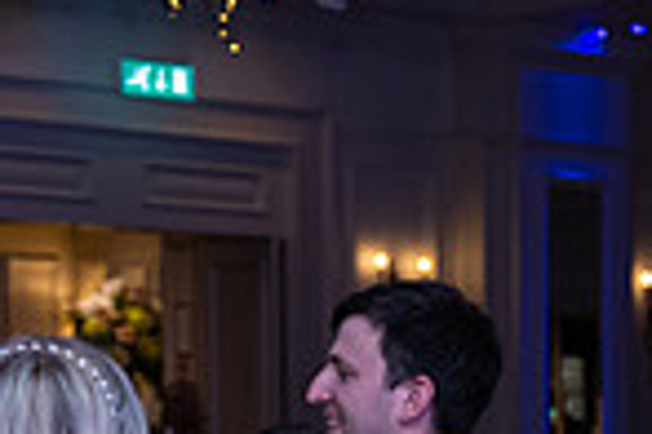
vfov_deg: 10.0
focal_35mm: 134
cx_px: 1144
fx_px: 2427
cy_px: 600
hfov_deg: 13.8
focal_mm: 34
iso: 640
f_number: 3.5
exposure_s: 1/160
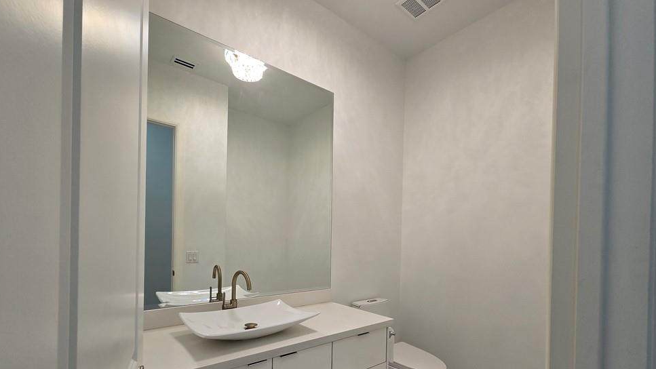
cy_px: 239
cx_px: 315
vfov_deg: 69.0
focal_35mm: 15
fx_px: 261
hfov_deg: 102.9
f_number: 2.2
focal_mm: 2.2
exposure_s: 1/60
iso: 64
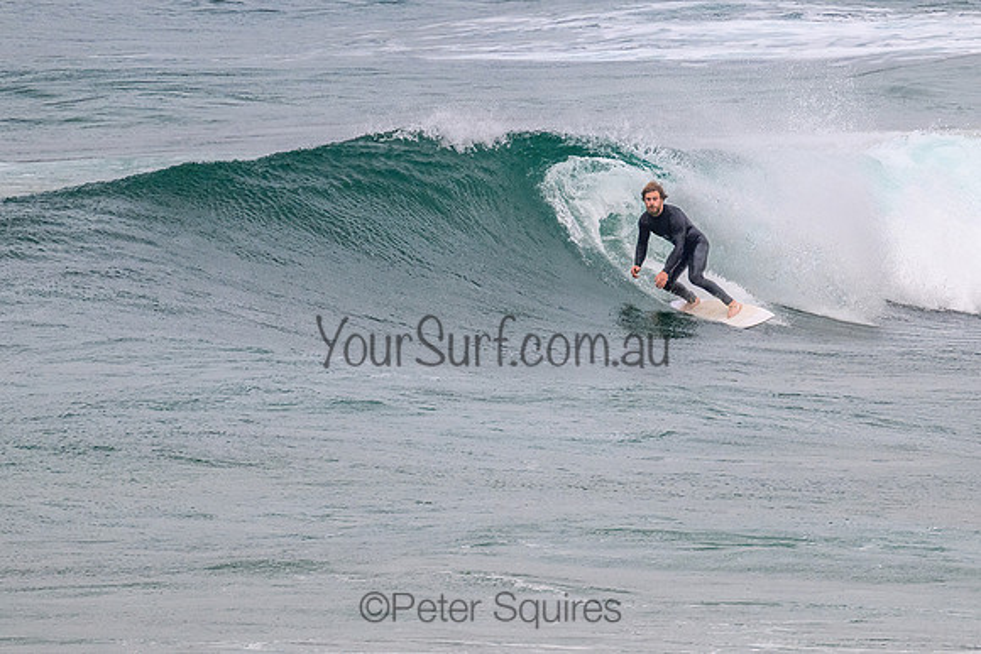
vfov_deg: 1.3
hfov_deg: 1.9
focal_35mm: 1091
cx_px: 592
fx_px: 29746
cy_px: 301
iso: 1000
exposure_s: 1/2000
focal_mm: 800
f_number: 11
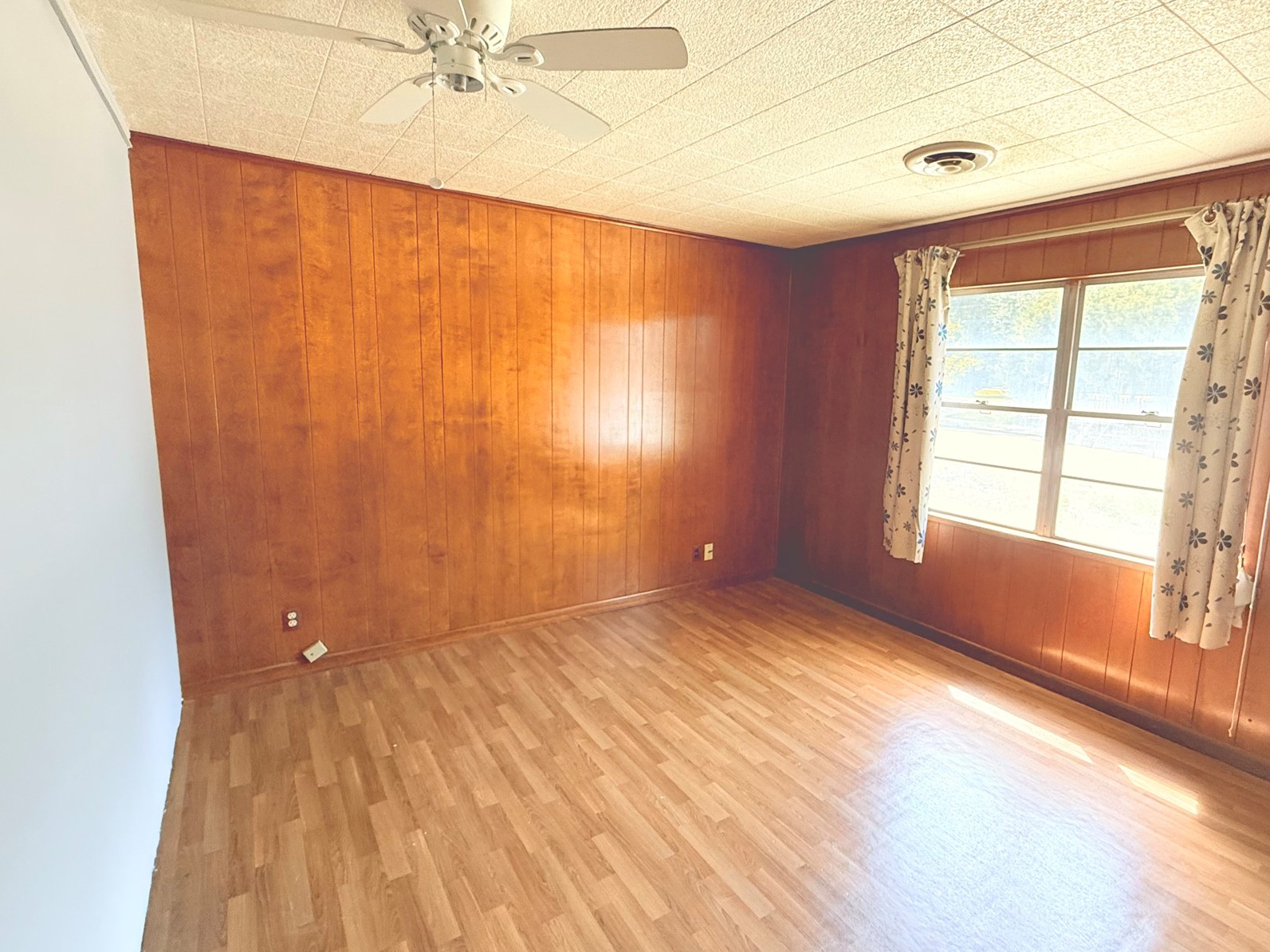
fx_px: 660
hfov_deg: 87.5
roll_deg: -1.2
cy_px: 461
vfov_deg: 71.6
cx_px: 700
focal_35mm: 18
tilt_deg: -7.9
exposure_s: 1/60
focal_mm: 2.22
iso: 400
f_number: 2.2
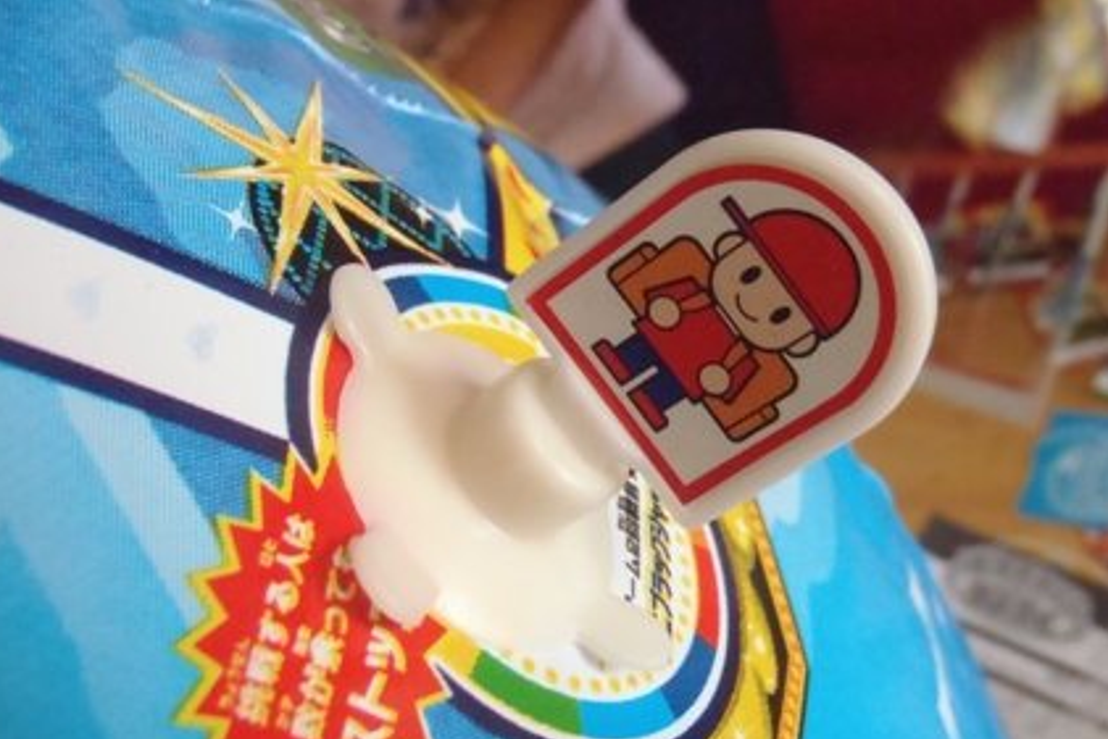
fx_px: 1201
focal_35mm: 39
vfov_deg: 34.2
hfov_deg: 49.5
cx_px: 549
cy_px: 418
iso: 800
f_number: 4.7
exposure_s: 1/40
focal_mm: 6.64
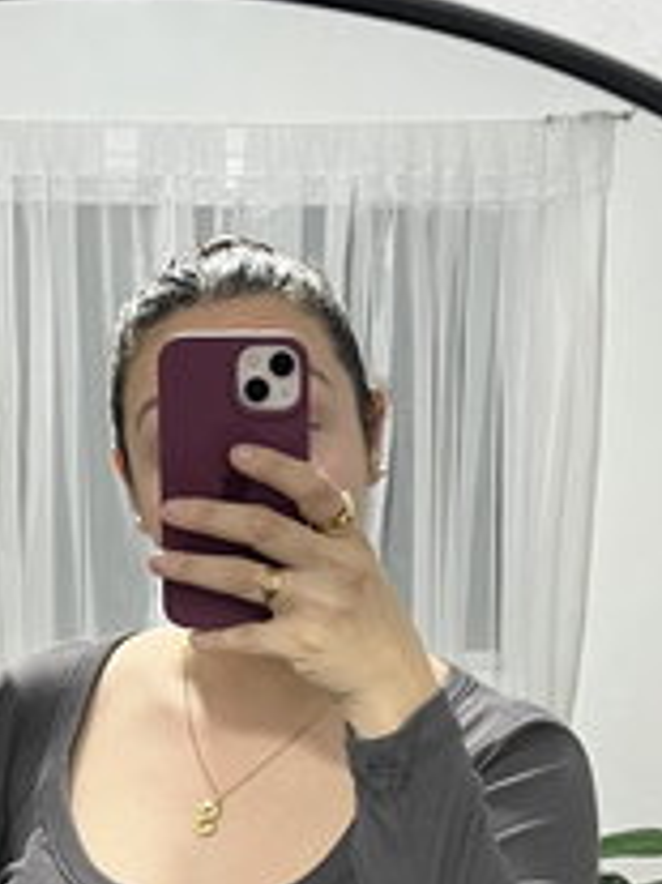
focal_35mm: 67
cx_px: 226
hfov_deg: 21.8
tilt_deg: -11.3
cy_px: 698
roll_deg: +0.1
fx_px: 1710
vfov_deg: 28.4
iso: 125
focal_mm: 5.1
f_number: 1.6
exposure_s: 1/50
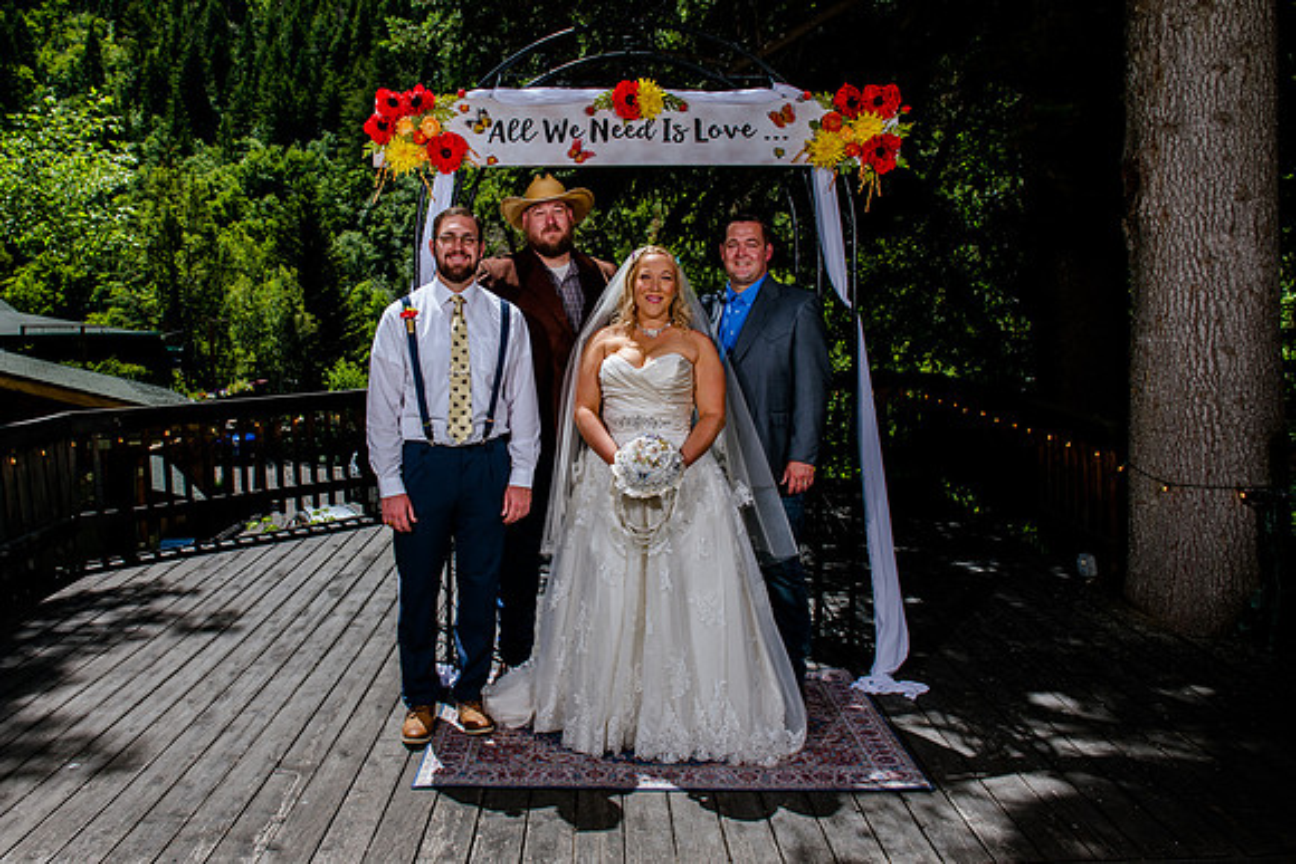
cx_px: 564
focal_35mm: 27
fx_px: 978
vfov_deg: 47.6
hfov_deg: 66.8
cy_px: 376
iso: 160
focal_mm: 24
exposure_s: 1/400
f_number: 8
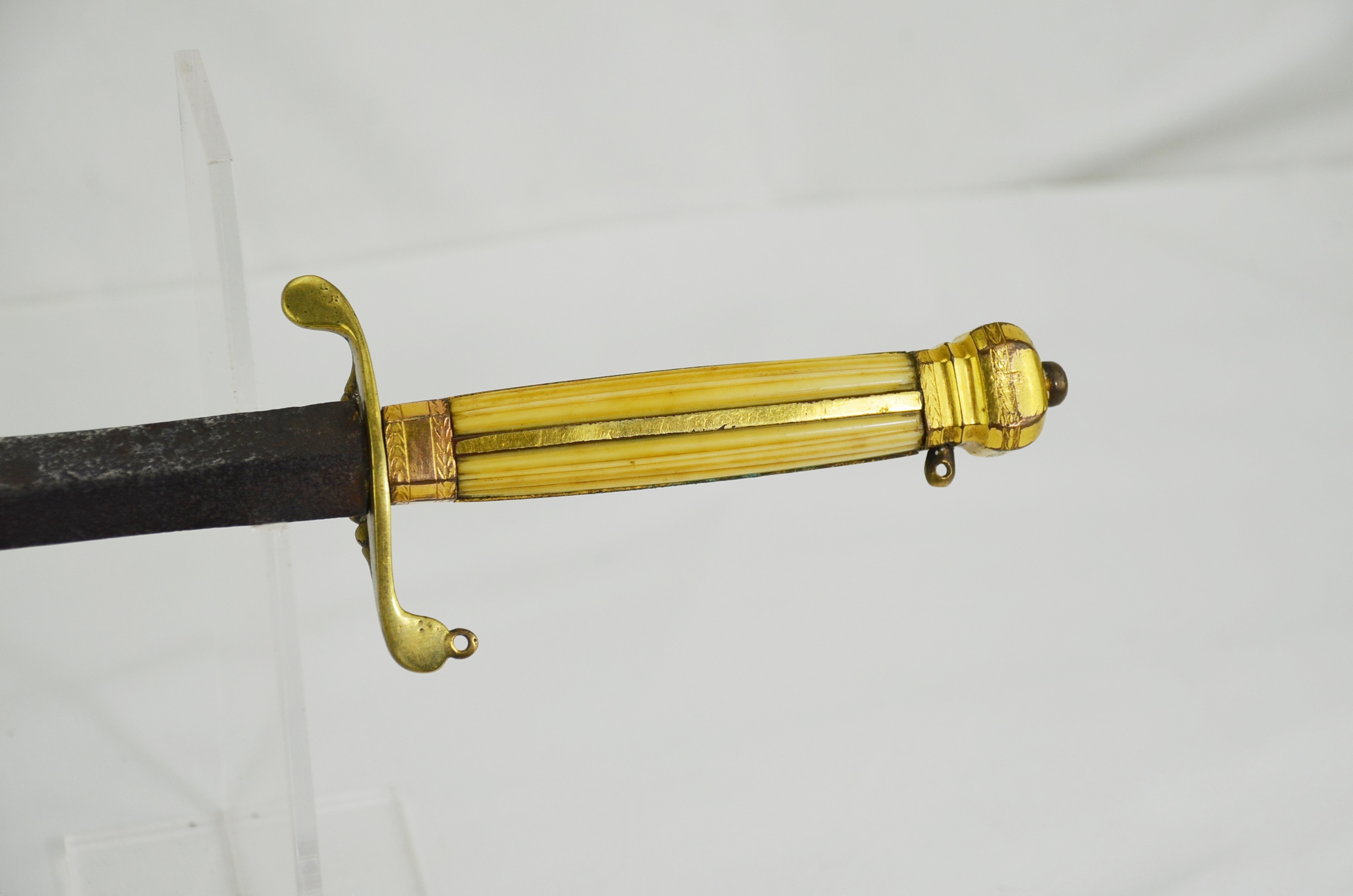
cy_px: 448
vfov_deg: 13.8
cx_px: 676
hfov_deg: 20.7
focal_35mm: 99
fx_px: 3713
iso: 400
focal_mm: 66
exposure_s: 1/500
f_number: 5.3
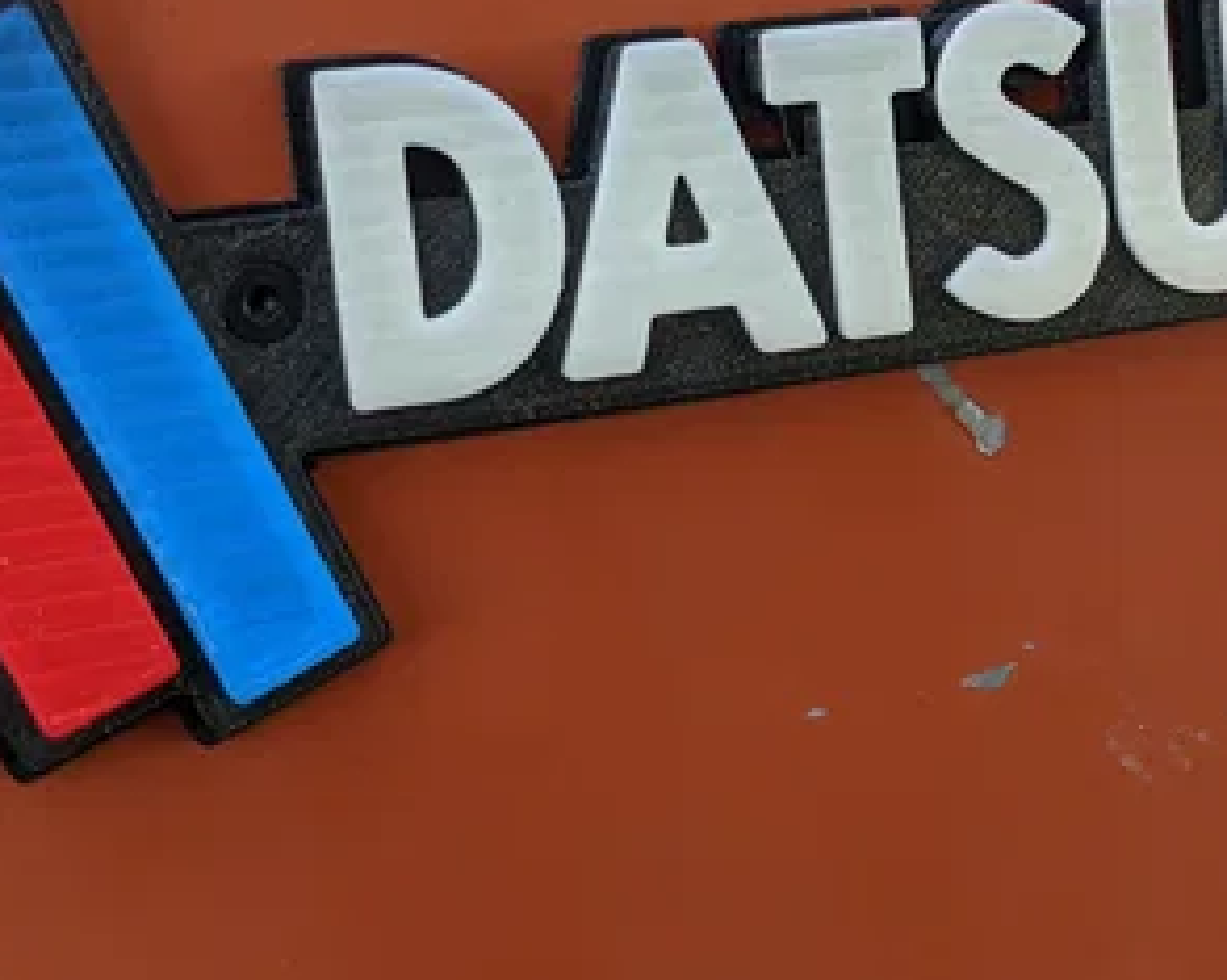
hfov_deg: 25.2
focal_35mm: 75
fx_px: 2722
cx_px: 886
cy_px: 425
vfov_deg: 20.4
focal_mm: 4.44
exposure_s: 1/176
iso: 75
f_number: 1.8
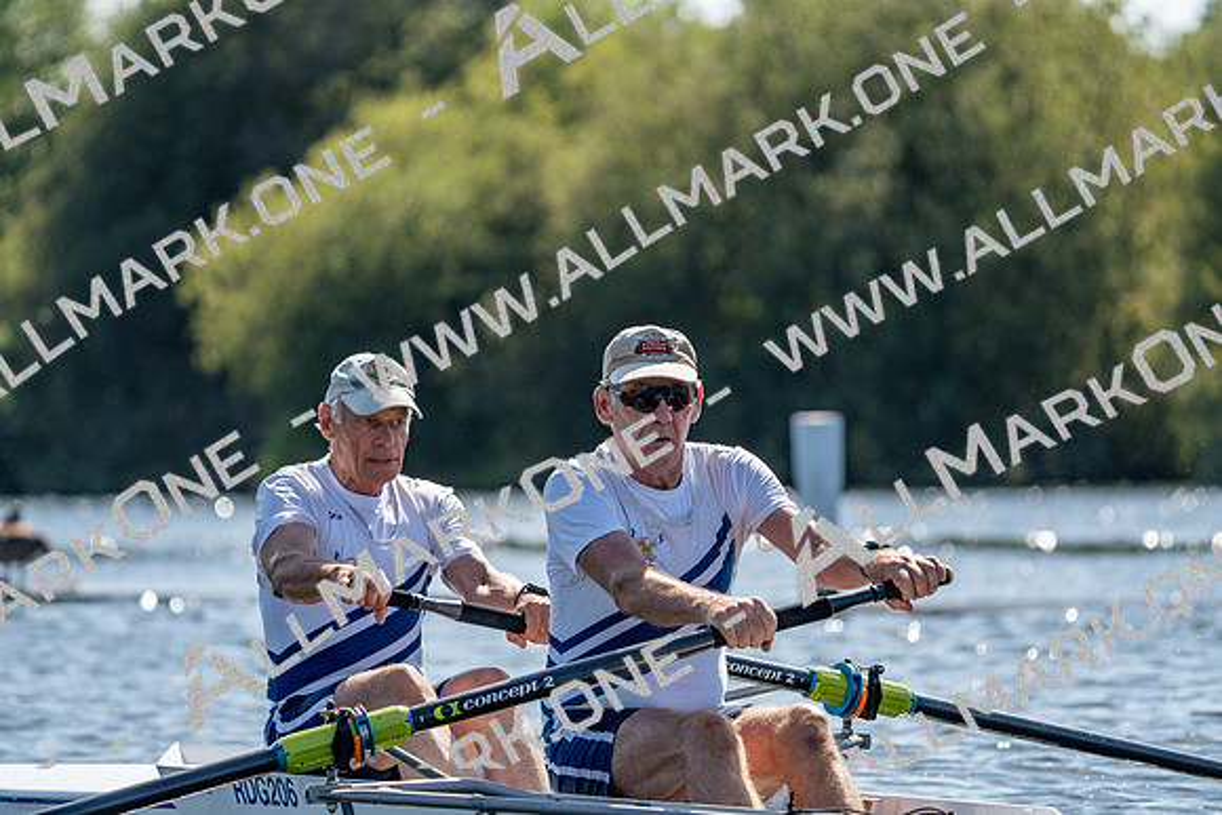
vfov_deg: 4.7
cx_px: 611
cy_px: 408
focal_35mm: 291
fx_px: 9880
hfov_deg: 7.1
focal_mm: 291
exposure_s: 1/2000
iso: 400
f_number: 5.6
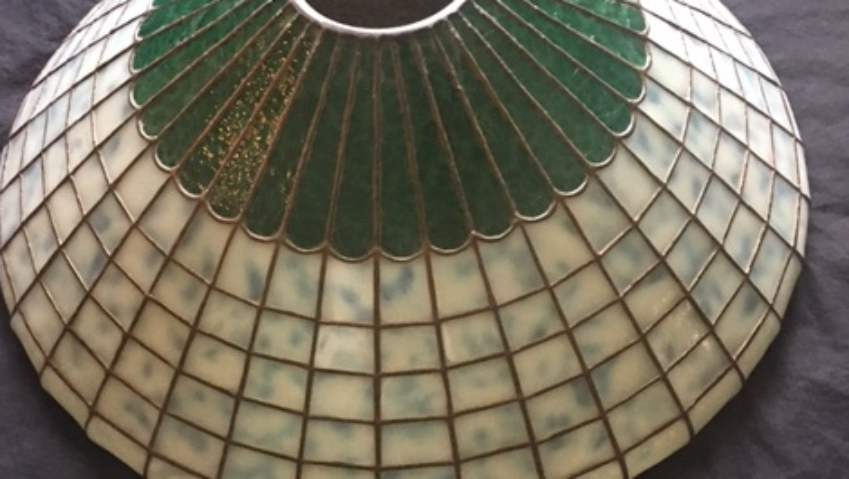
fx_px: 969
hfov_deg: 47.3
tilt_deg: -58.4
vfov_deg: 27.6
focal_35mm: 43
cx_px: 417
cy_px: 316
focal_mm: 4.15
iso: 64
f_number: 2.2
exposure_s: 1/4
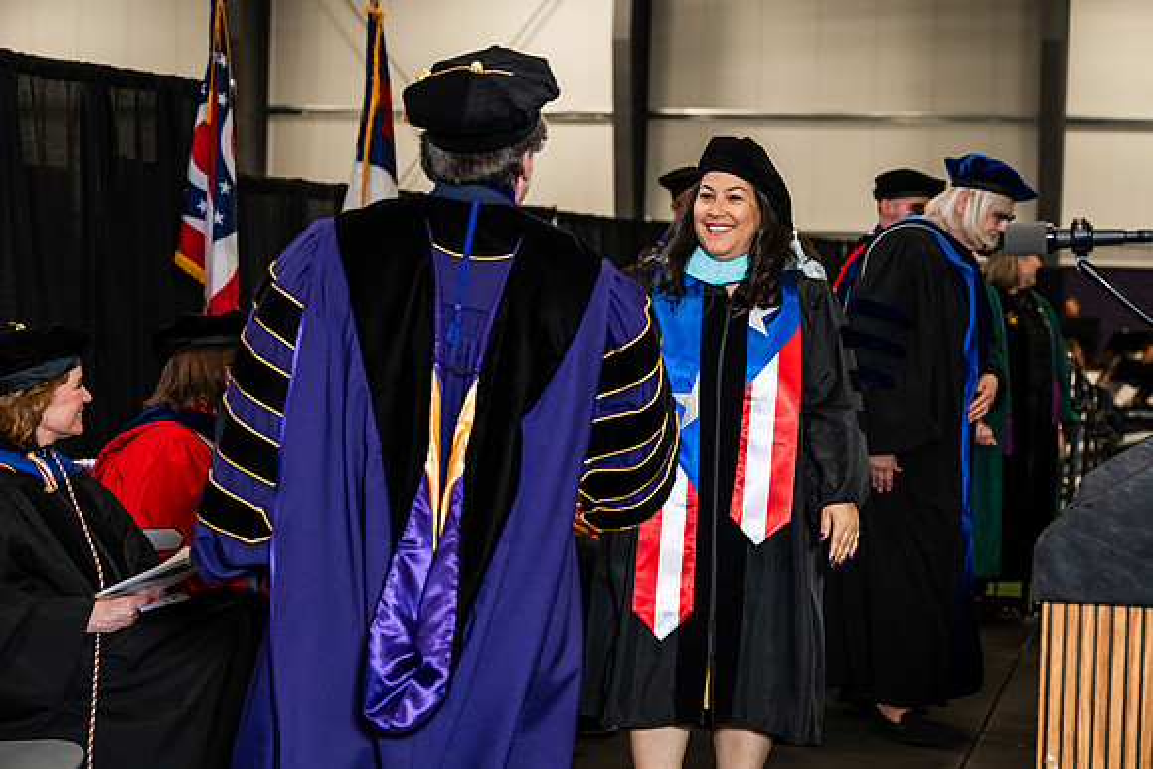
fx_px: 2242
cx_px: 576
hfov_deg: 28.8
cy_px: 384
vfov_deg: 19.5
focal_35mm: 70
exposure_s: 1/200
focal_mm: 70
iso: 1250
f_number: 4.5
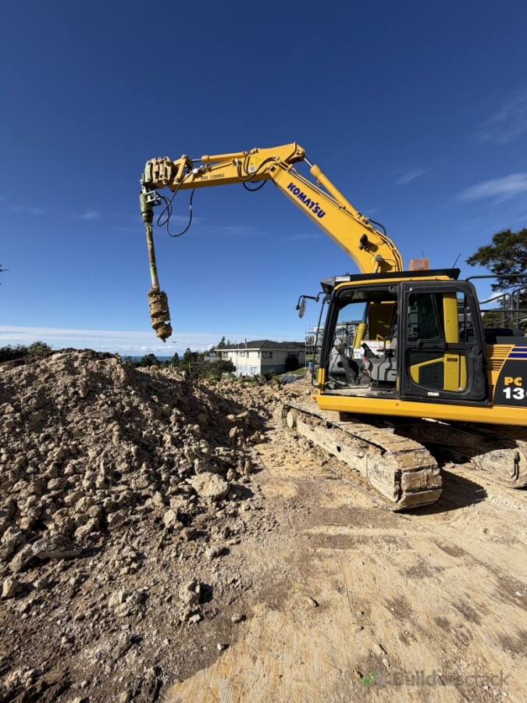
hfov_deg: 85.7
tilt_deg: +1.3
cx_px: 264
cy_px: 352
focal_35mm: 14
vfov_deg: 102.1
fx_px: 284
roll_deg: -0.6
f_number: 2.2
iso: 20
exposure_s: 1/955
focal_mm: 2.22
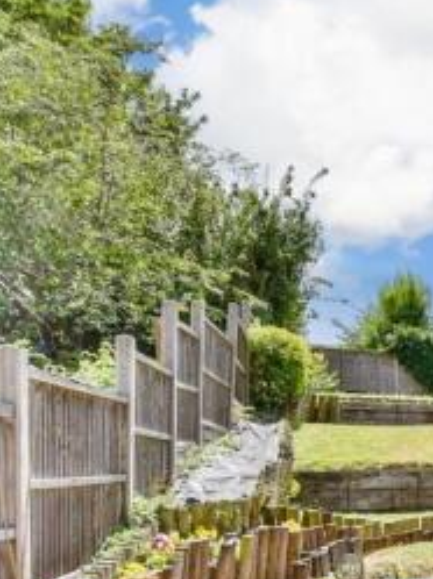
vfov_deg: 45.8
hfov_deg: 26.9
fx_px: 635
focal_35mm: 38
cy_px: 485
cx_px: 648
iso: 500
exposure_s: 1/400
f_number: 10
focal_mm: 10
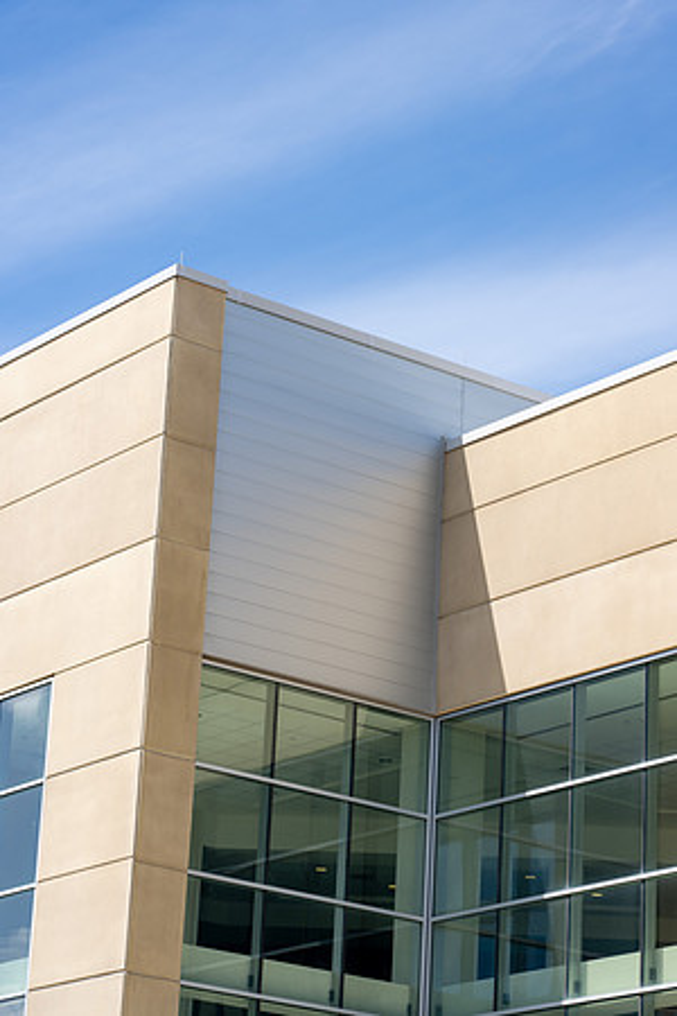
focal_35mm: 105
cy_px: 508
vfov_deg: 19.5
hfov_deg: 13.0
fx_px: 2962
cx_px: 338
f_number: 8
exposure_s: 1/200
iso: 100
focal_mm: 105
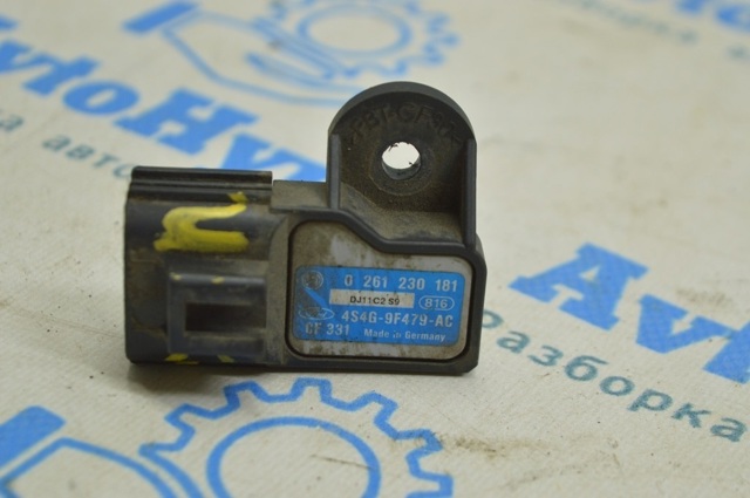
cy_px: 249
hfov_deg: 24.6
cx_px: 375
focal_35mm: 82
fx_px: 1717
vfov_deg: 16.5
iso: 400
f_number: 5.6
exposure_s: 1/20
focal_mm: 55
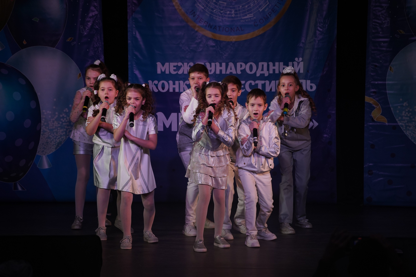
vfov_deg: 9.1
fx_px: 1733
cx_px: 208
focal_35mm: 150
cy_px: 138
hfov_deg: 13.7
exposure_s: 1/400
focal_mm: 150
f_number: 5
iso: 1600
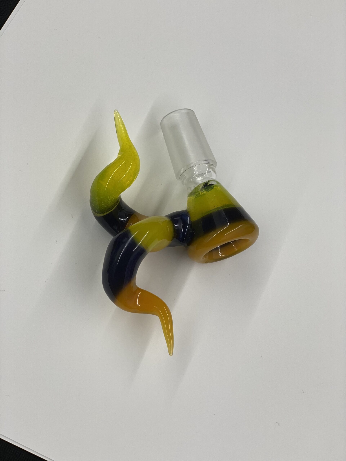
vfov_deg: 36.8
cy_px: 230
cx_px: 173
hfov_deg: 28.0
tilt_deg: -69.9
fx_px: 693
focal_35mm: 52
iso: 50
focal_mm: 6
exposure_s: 1/120
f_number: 2
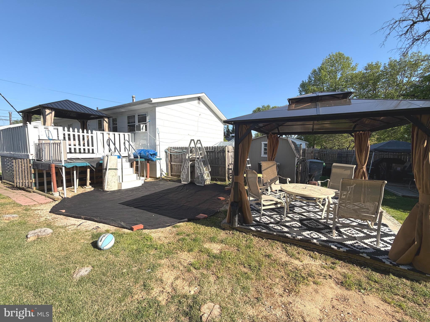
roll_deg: -0.7
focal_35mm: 14
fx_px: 174
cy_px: 161
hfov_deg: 102.1
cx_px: 215
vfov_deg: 85.7
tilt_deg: -4.0
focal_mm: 2.22
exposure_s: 1/770
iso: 25
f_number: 2.2
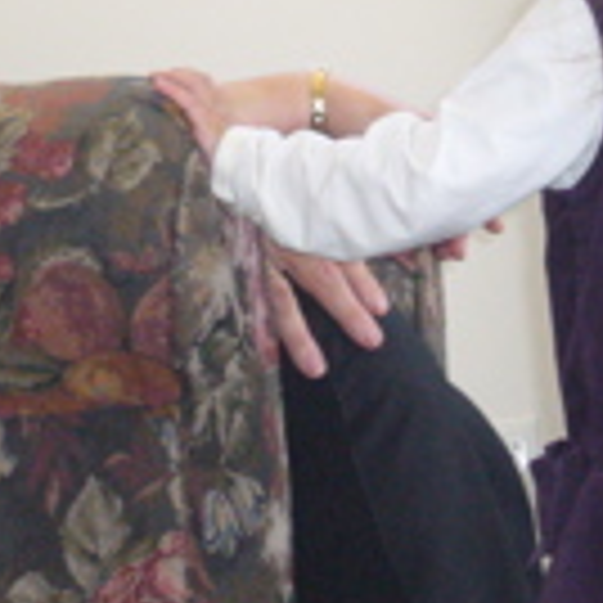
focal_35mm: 236
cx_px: 274
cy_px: 81
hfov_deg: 7.4
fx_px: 4651
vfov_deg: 7.4
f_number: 4.4
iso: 400
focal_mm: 13.9
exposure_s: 1/60
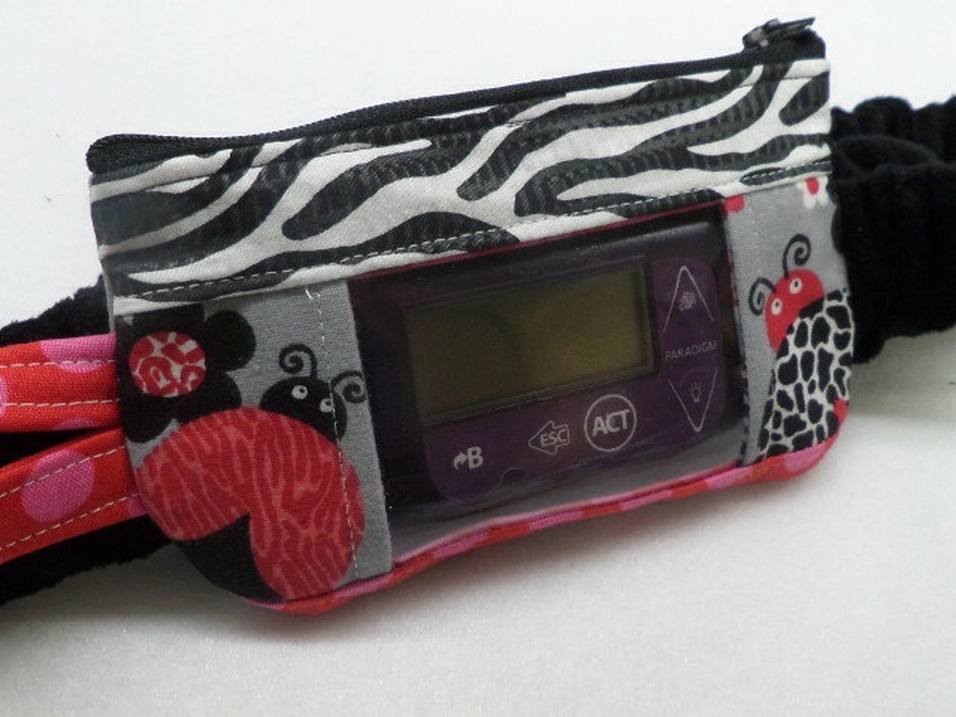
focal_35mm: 24
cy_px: 358
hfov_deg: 71.6
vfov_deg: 56.8
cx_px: 478
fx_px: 663
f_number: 3.1
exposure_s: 1/30
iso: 160
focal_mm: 4.3
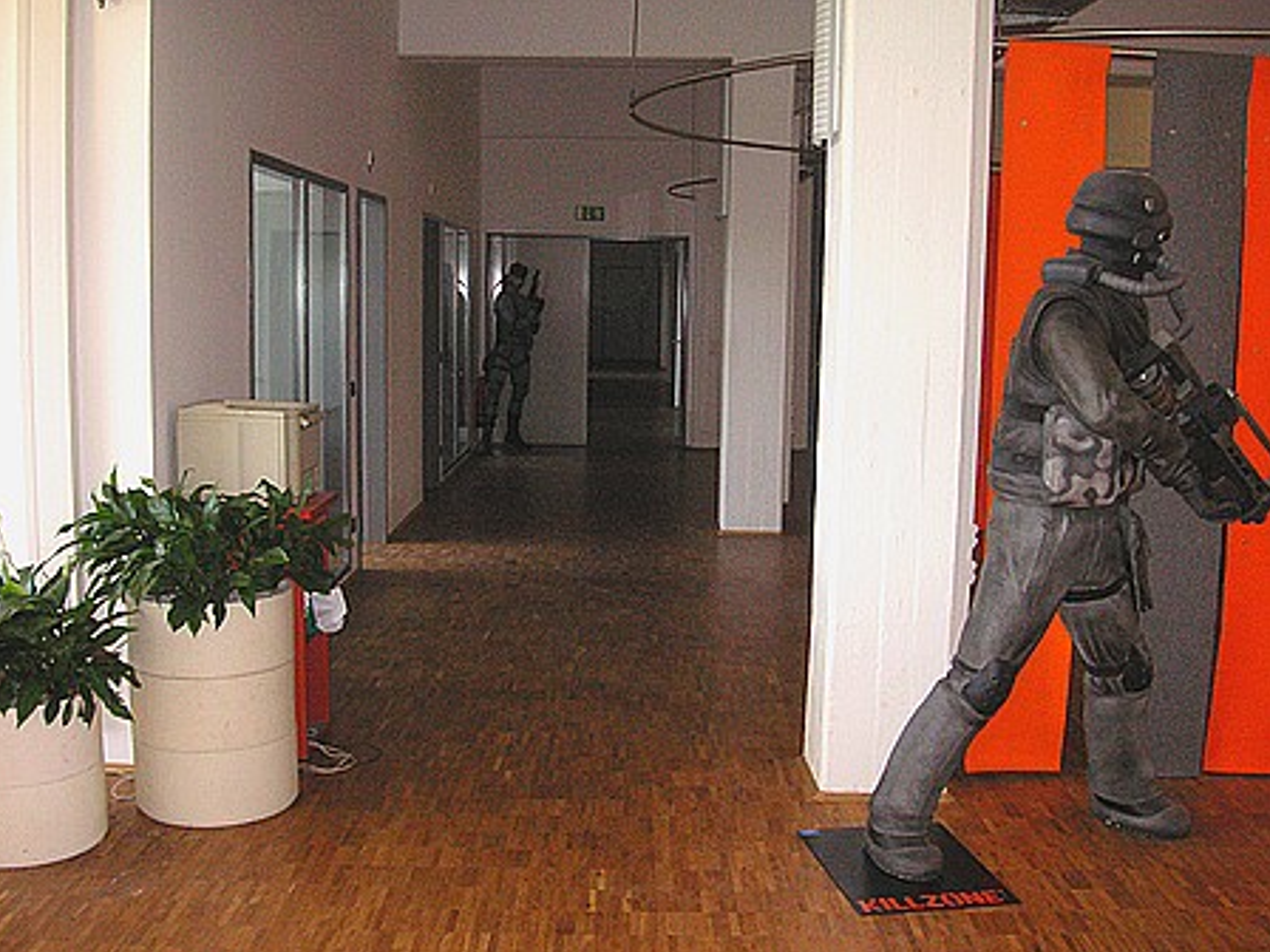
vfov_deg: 37.7
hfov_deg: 49.0
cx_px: 624
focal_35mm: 38
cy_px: 480
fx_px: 1394
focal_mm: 6.1
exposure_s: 1/45
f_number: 2.8
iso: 160
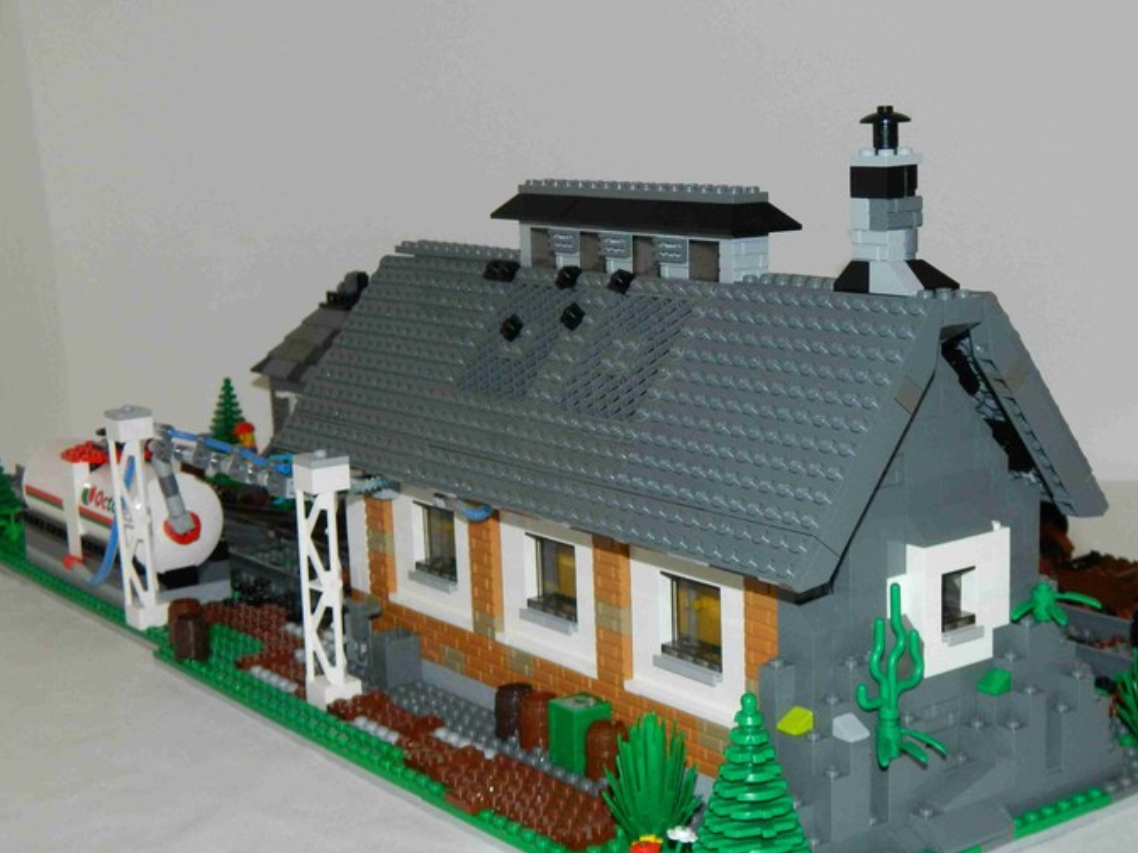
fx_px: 1808
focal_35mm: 55
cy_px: 506
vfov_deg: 26.5
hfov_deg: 34.8
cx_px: 678
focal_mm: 7.3
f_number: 3.5
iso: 200
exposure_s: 1/40
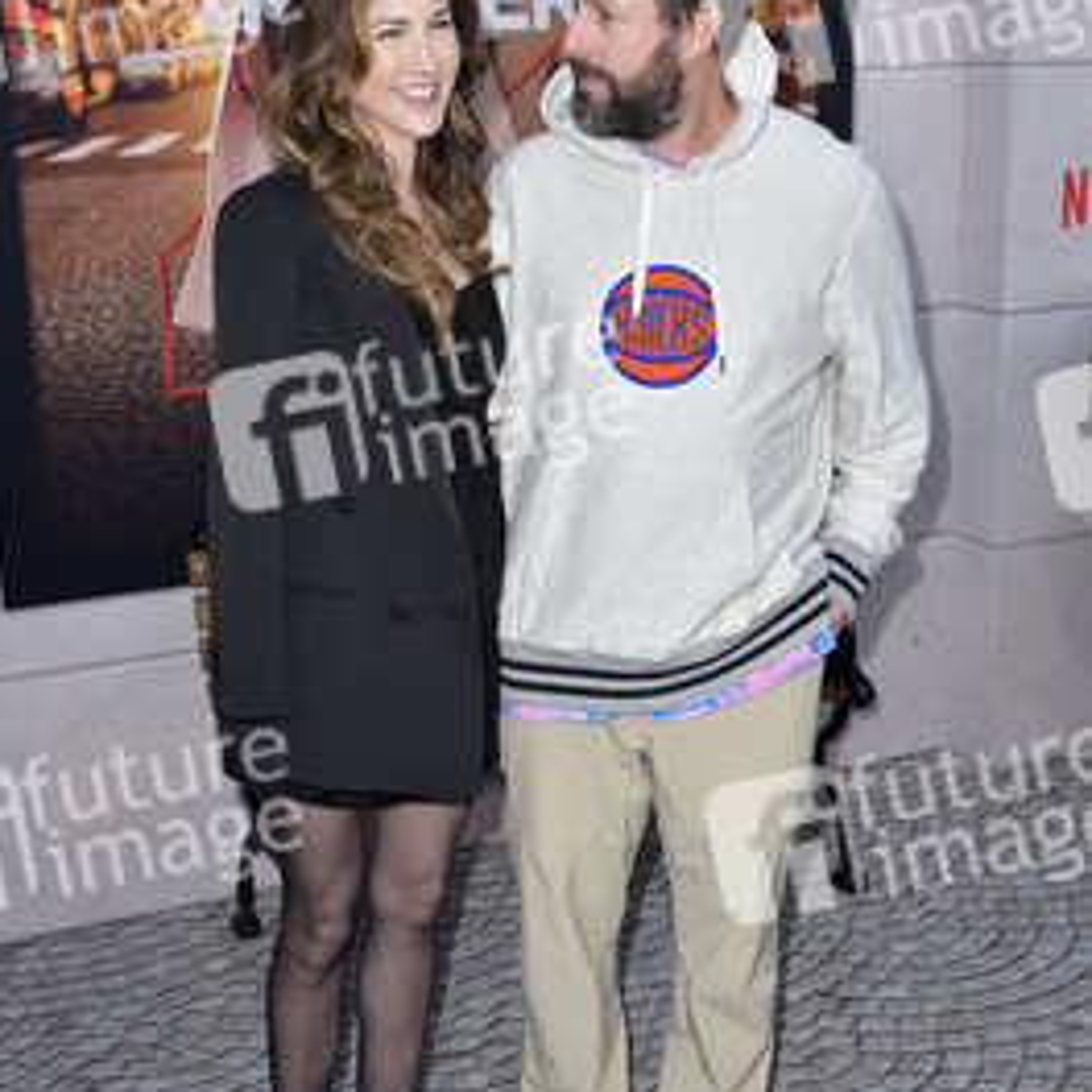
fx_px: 1749
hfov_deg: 34.7
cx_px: 544
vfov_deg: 34.6
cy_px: 620
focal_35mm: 49
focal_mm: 38
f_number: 6.3
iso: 320
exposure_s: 1/250
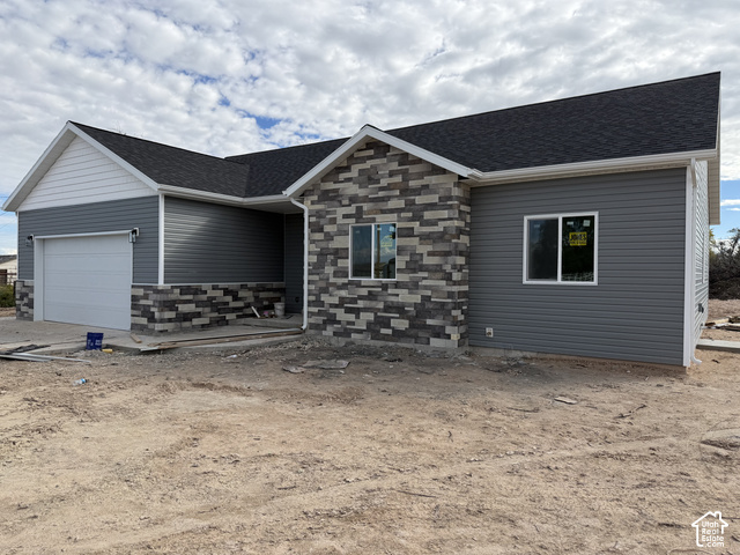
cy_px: 278
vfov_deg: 56.8
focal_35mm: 24
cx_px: 370
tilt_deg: +0.1
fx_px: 513
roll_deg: -0.4
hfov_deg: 71.6
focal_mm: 6.76
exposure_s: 1/4167
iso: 80
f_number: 1.78
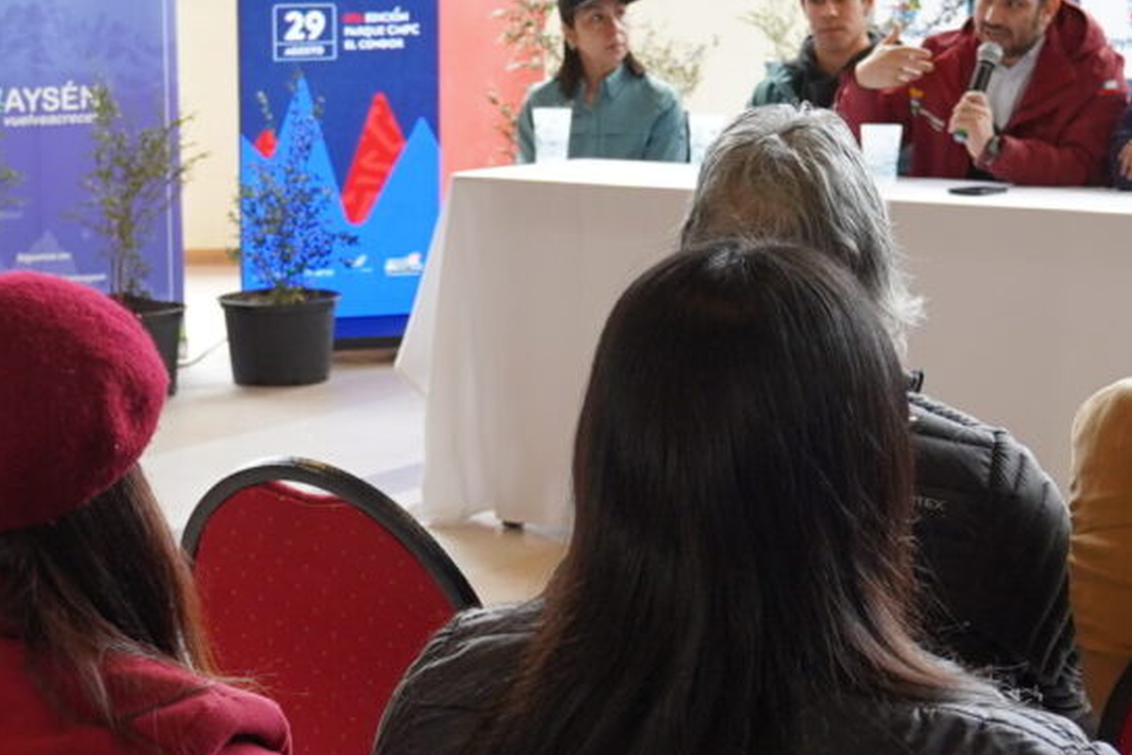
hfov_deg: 19.2
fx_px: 3333
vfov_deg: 12.9
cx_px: 359
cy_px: 395
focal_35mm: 106
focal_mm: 24
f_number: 4
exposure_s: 1/60
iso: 320
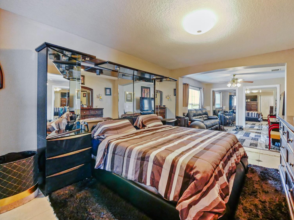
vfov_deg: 81.7
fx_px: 127
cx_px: 157
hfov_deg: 98.0
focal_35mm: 15
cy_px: 108
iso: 3200
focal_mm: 7
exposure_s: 1/10
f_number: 4
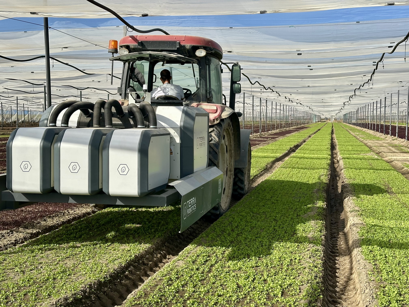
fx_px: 567
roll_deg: -0.4
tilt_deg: -2.7
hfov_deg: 39.7
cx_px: 204
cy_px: 154
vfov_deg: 30.3
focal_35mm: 48
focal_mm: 6.86
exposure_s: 1/3597
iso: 64
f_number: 1.78
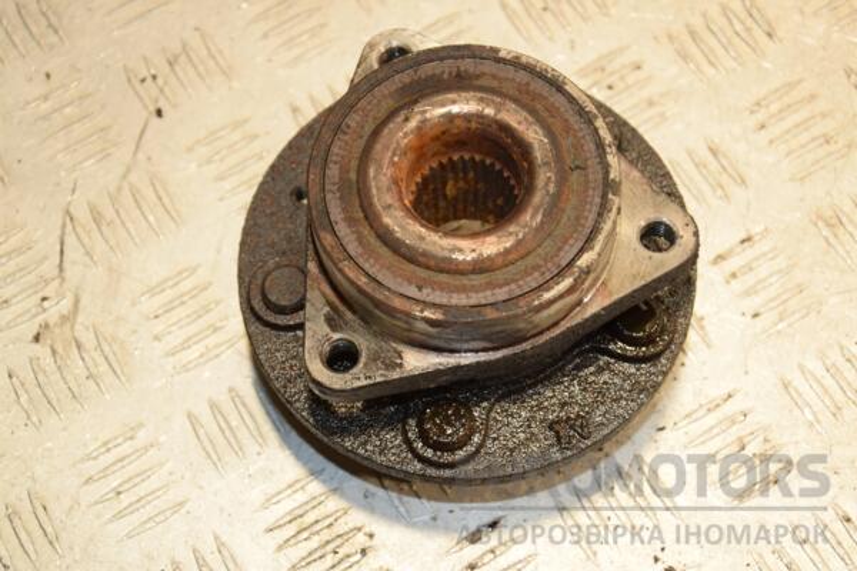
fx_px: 1785
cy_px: 286
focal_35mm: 75
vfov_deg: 18.2
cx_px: 428
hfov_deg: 27.0
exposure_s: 1/200
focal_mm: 50
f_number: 6.3
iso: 800
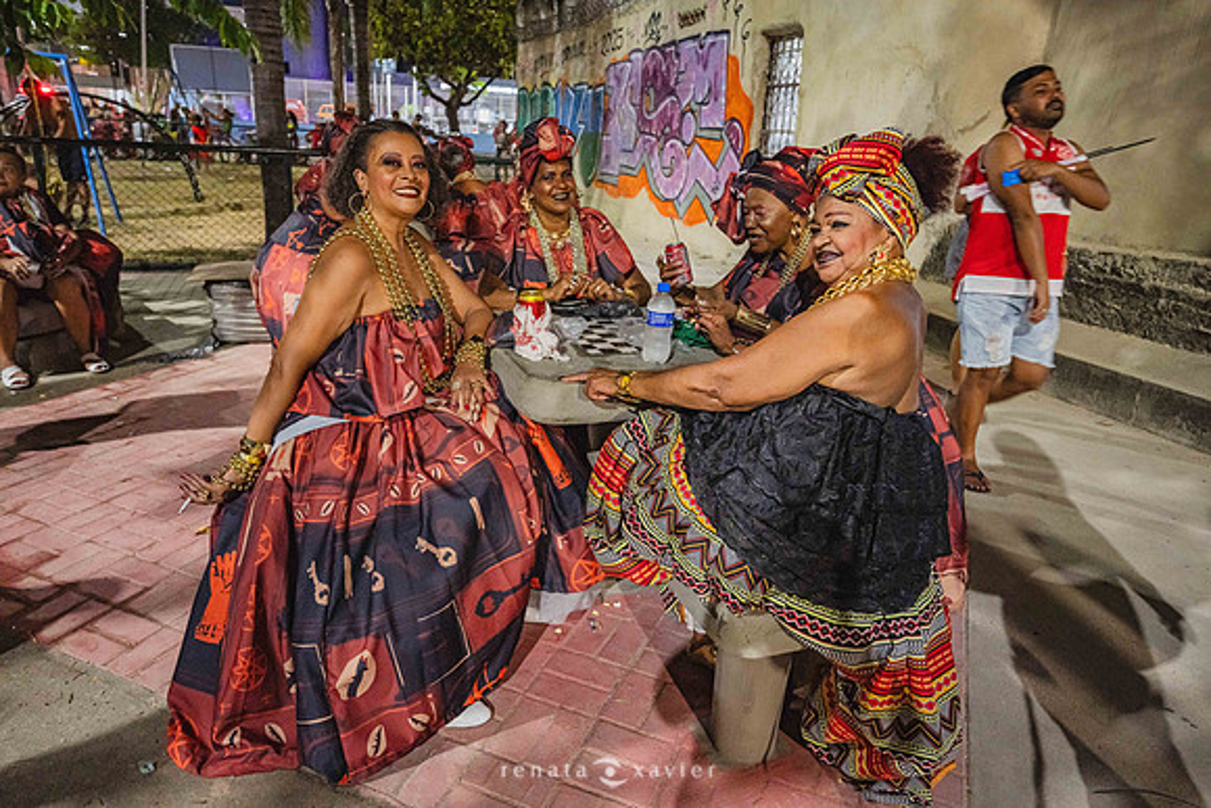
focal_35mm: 22
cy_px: 404
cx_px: 606
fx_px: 757
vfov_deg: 56.2
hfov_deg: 77.3
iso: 1250
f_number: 4
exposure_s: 1/60
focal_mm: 22.5
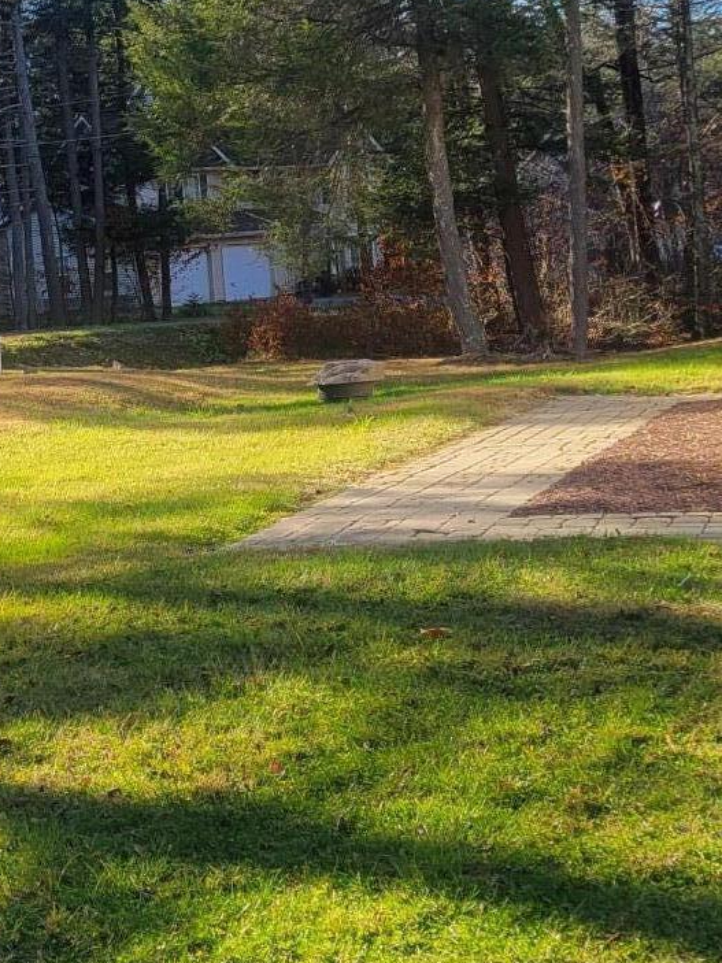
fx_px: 2059
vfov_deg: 26.3
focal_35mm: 74
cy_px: 523
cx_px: 196
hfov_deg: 19.8
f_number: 1.8
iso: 40
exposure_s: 1/767
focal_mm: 5.4
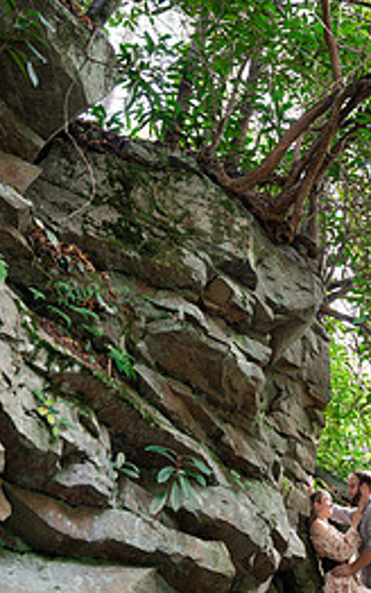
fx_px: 679
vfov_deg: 47.0
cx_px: 310
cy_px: 256
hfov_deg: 29.7
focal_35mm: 42
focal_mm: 24
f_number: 2.8
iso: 1250
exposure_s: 1/160
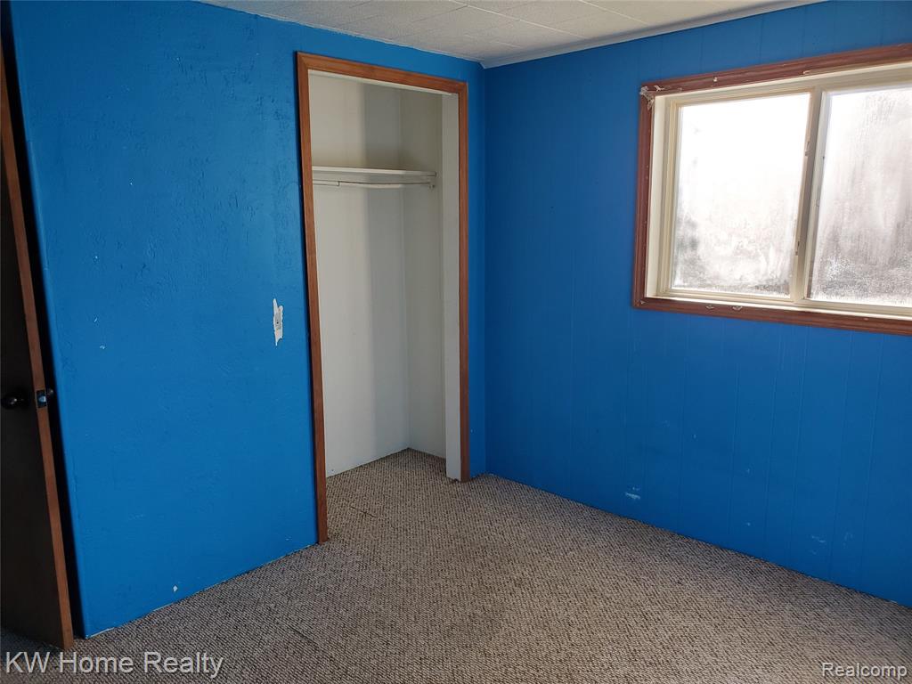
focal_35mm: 26
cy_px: 342
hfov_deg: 67.3
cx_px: 456
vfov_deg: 53.1
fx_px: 685
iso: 100
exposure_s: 1/94
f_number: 2.4
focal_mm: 4.3
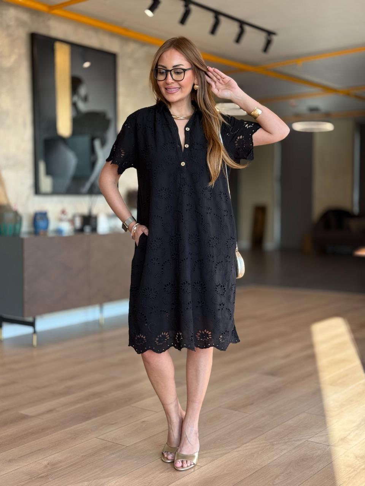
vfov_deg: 39.7
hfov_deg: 30.3
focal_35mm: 48
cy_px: 243
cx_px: 182
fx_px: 675
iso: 64
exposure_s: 1/100
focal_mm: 6.76
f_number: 1.78
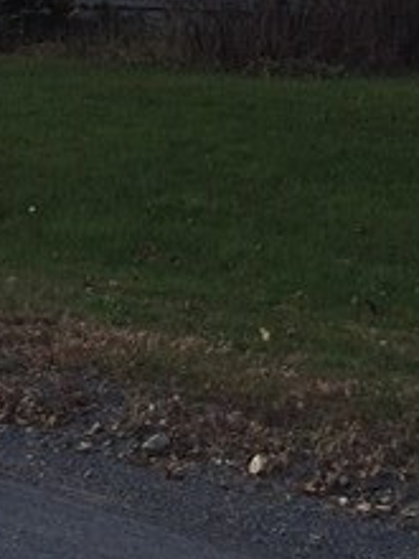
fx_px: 2179
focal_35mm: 135
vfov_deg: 13.9
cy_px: -229
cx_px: 246
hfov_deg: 11.0
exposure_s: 1/1041
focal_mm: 4.15
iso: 32
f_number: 2.2
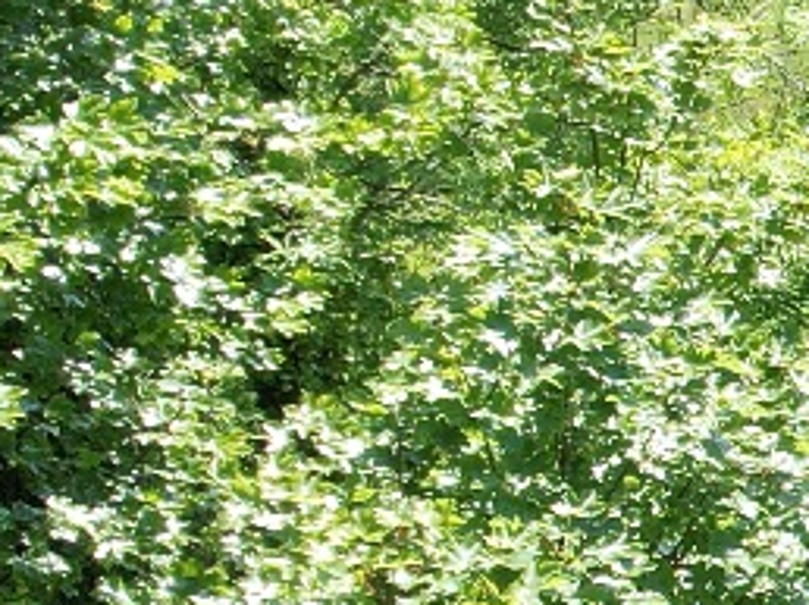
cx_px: 1985
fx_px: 3923
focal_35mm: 168
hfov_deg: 10.2
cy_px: 528
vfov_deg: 8.8
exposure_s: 1/500
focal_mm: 8.38
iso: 100
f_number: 2.8
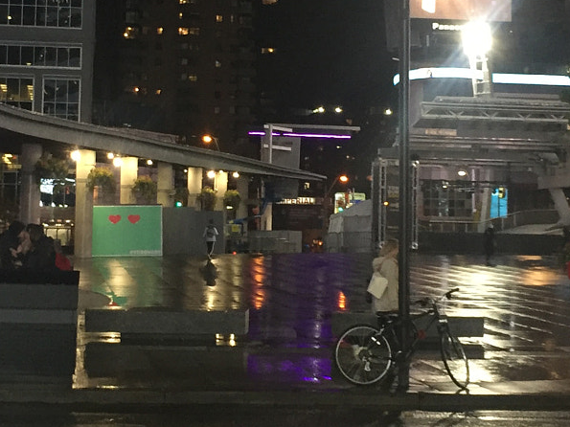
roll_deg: -1.1
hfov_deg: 25.0
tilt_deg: +3.8
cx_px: 244
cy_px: 146
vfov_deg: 18.8
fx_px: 1284
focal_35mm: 78
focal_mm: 4.15
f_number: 2.2
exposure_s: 1/30
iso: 125
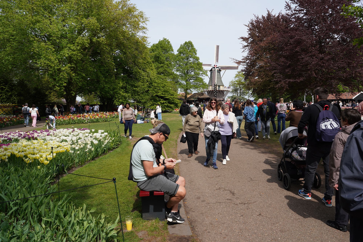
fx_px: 242
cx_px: 182
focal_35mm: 24
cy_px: 121
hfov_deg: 73.7
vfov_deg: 53.1
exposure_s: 1/100
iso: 100
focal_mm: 24
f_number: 13
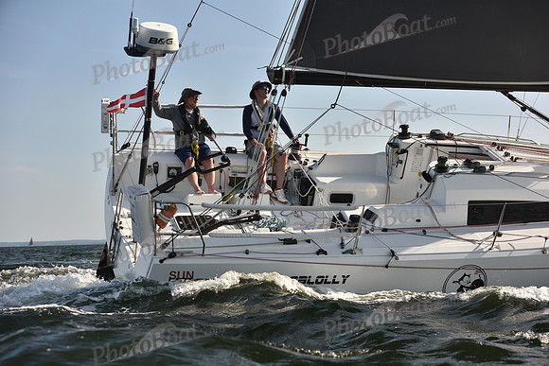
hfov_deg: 28.8
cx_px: 274
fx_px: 1068
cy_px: 183
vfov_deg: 19.5
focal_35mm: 70
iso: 250
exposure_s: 1/640
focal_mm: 70
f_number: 5
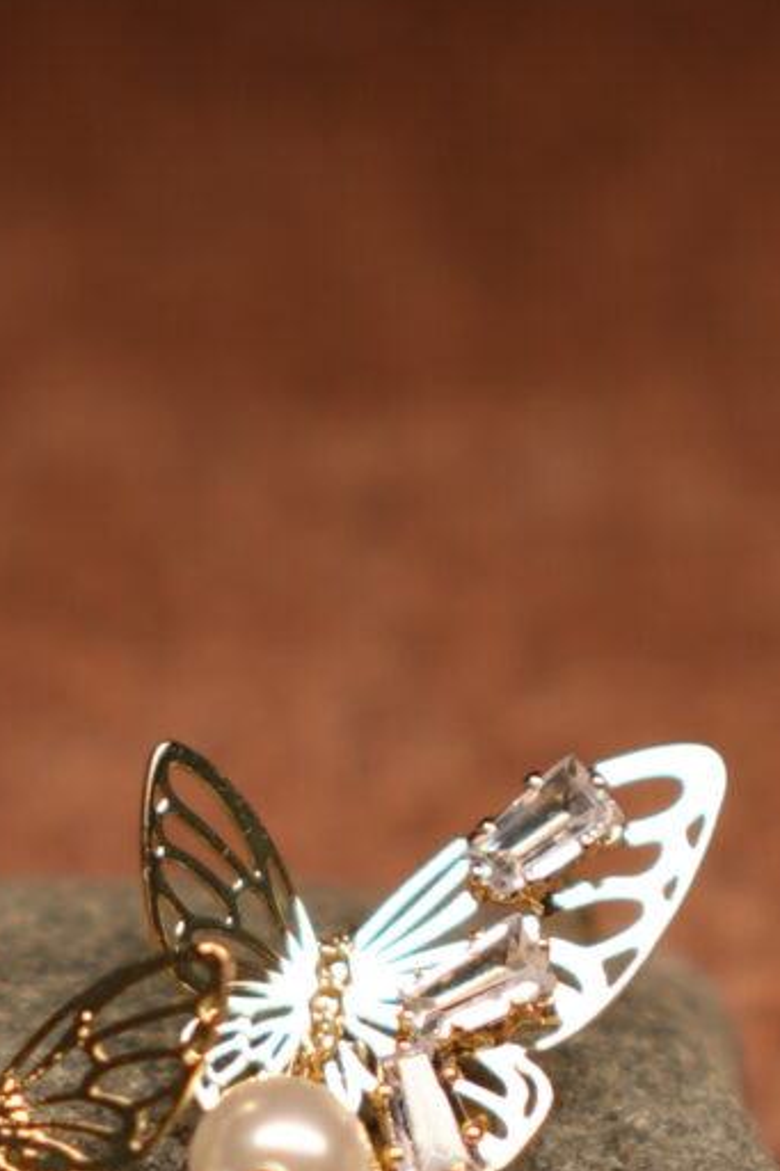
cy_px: 1070
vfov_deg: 7.9
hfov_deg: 5.3
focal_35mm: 260
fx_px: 8455
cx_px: 170
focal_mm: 35
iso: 100
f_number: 1.8
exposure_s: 1/200
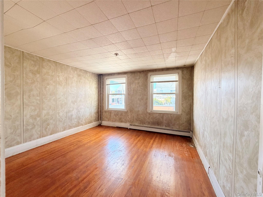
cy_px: 98
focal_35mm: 14
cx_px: 132
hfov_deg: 102.1
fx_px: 106
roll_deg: +0.0
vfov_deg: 85.7
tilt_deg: -0.6
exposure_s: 1/60
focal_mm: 2.22
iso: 250
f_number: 2.2
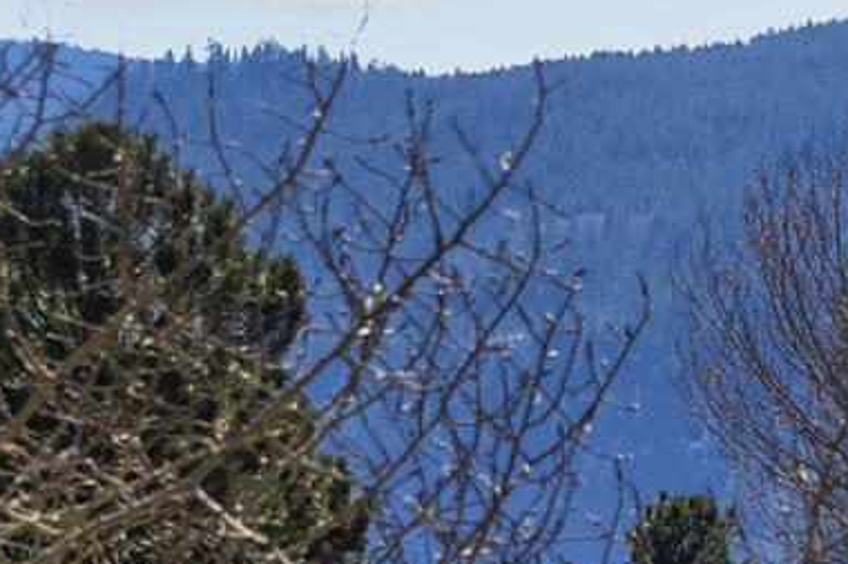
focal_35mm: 553
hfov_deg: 3.7
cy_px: 1759
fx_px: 13020
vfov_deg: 2.5
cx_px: 2287
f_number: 7.1
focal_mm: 70
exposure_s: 1/400
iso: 160
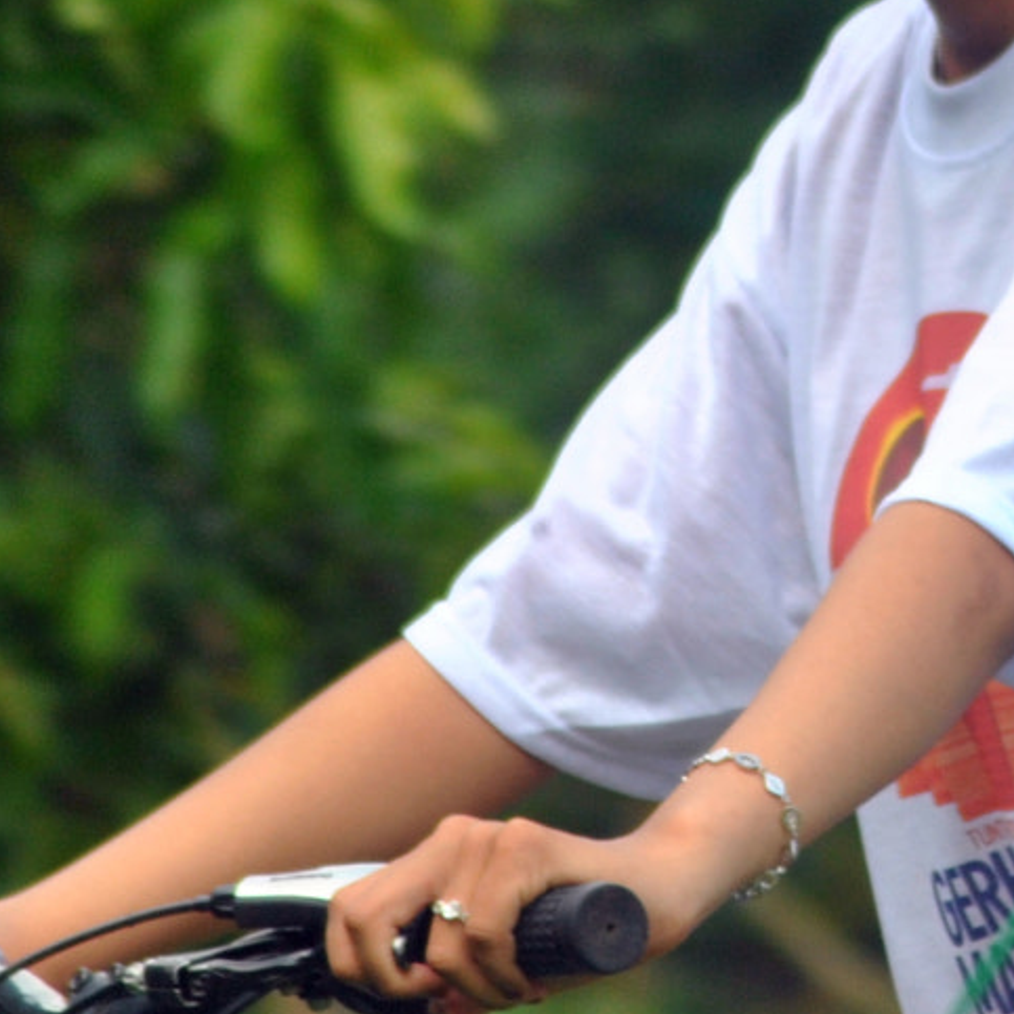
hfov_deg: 1.7
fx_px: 34069
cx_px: 1050
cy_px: 100
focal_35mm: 1028
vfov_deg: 1.7
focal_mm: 190
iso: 200
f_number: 7.1
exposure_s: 1/100
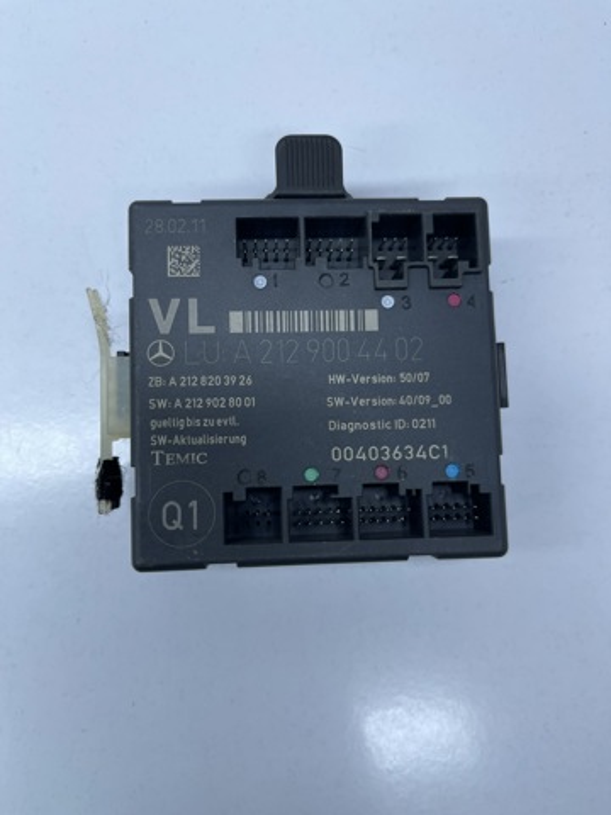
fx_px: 588
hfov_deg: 54.9
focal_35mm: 25
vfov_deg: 69.4
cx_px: 306
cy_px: 408
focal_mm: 5.1
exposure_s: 1/745
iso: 32
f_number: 1.6
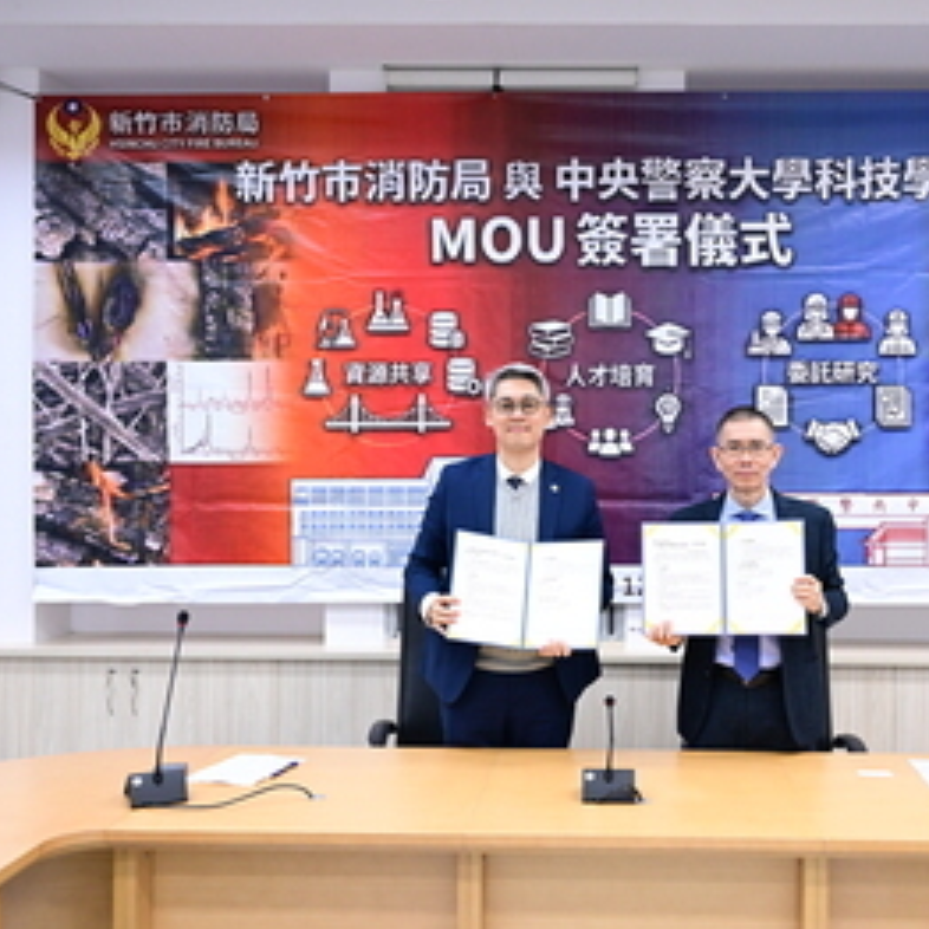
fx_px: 1184
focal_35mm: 39
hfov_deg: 42.4
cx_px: 603
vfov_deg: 42.8
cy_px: 459
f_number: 4
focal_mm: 30
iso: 2500
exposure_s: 1/250
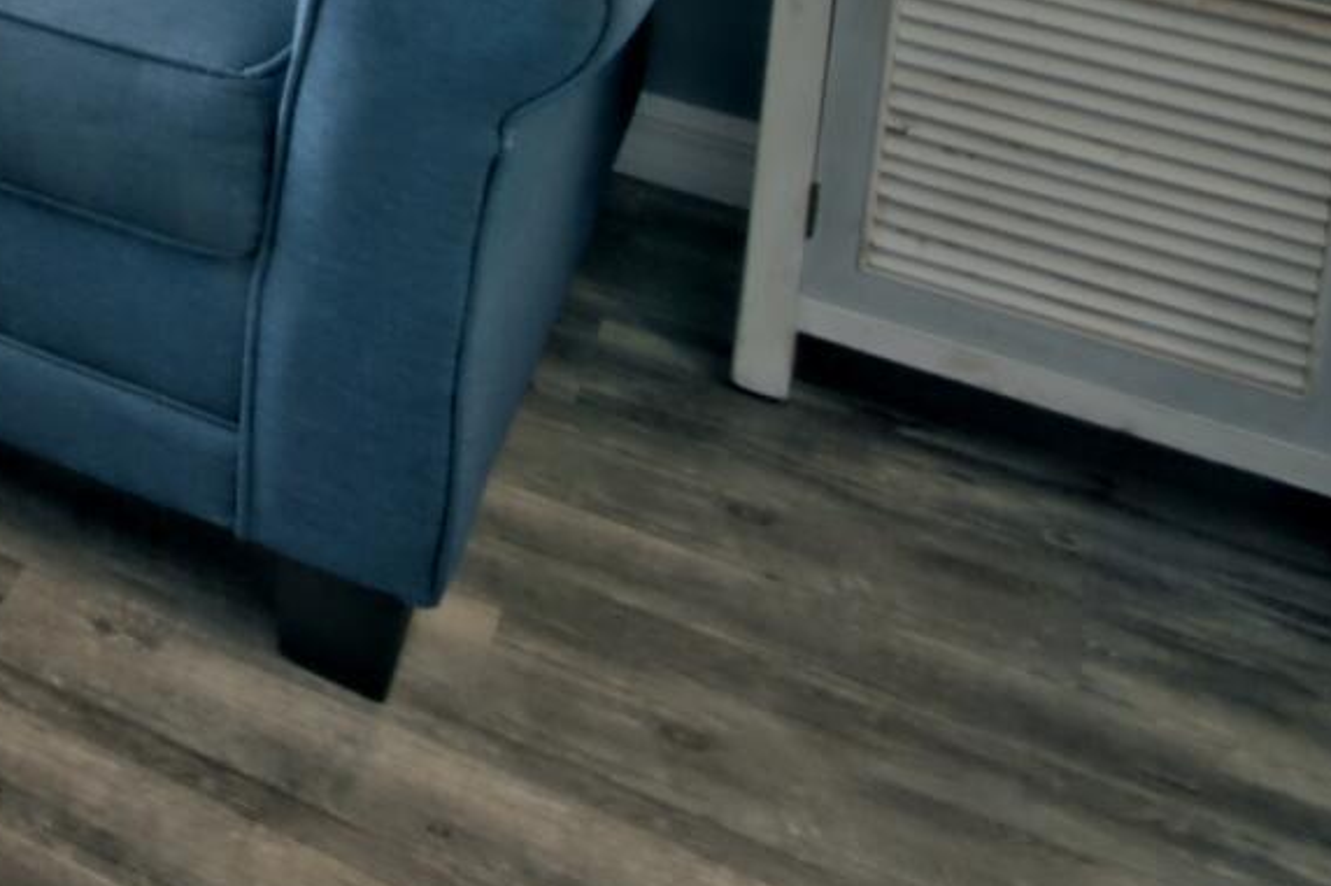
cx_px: -938
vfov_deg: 17.1
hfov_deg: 22.3
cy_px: -773
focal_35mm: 63
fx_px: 2328
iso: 200
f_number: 18
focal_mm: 12
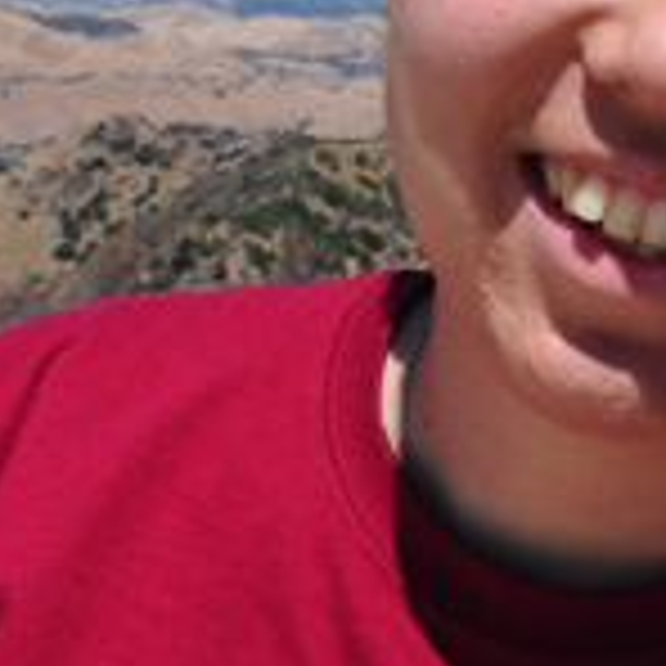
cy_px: -220
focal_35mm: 116
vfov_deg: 14.4
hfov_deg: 13.4
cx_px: 1210
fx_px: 2525
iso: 200
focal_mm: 18
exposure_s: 1/250
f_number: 13
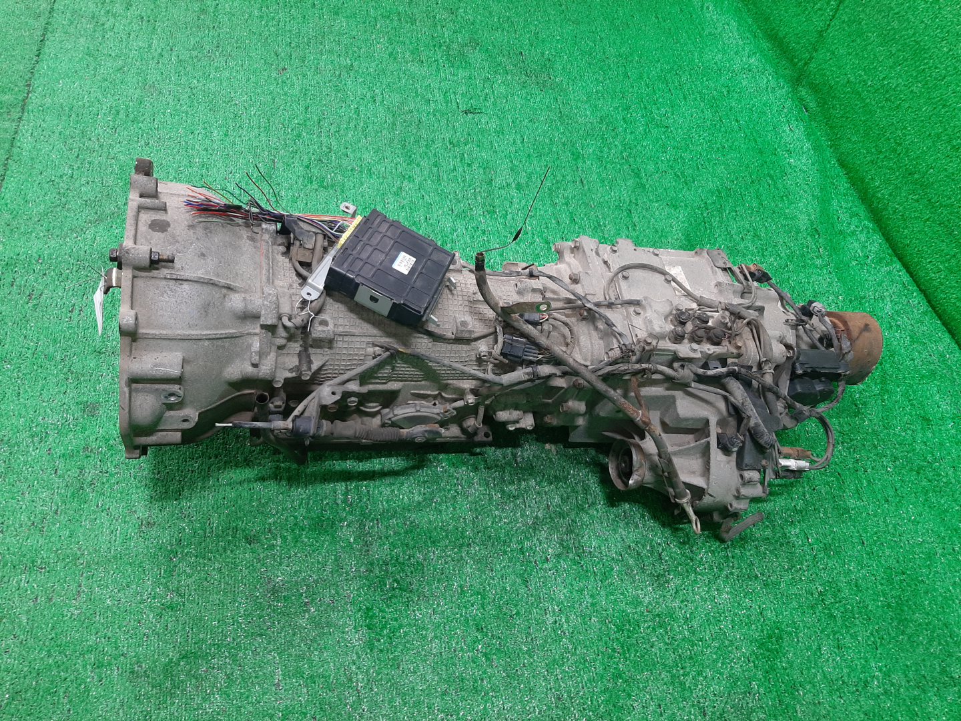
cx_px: 480
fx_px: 722
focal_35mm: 26
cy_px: 360
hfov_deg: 67.3
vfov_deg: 53.1
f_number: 1.7
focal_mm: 3.93
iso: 115
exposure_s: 1/50
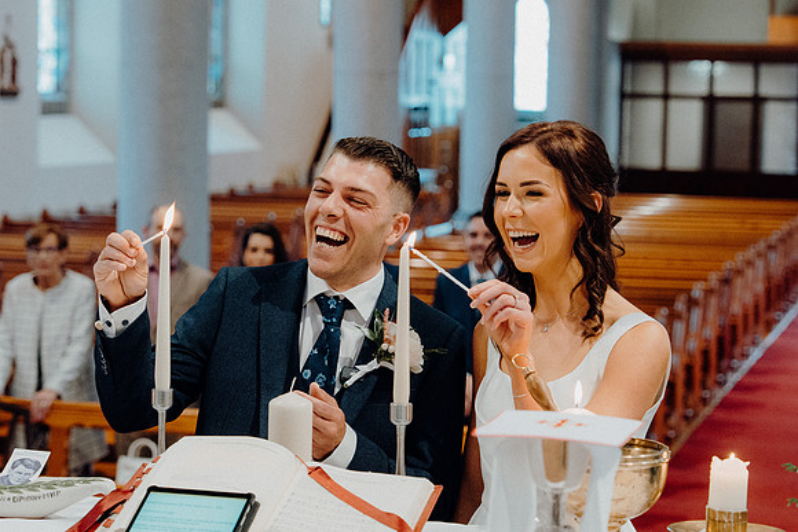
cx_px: 399
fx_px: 2128
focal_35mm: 96
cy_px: 266
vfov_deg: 14.3
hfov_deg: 21.2
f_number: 3.5
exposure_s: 1/160
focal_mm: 64
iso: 2500
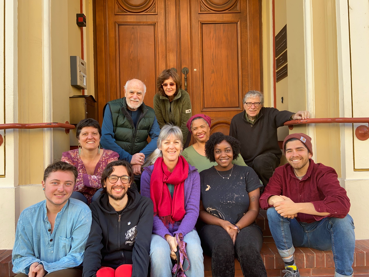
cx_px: 184
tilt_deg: +1.2
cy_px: 138
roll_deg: +0.9
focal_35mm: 26
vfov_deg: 53.1
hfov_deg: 67.3
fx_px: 277
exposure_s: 1/122
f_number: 1.8
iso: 40
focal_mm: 4.25
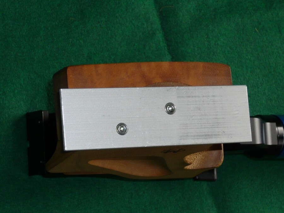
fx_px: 812
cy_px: 106
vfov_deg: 14.9
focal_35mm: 99
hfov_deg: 19.8
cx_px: 142
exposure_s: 1/50
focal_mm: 10.3
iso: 100
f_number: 4.3
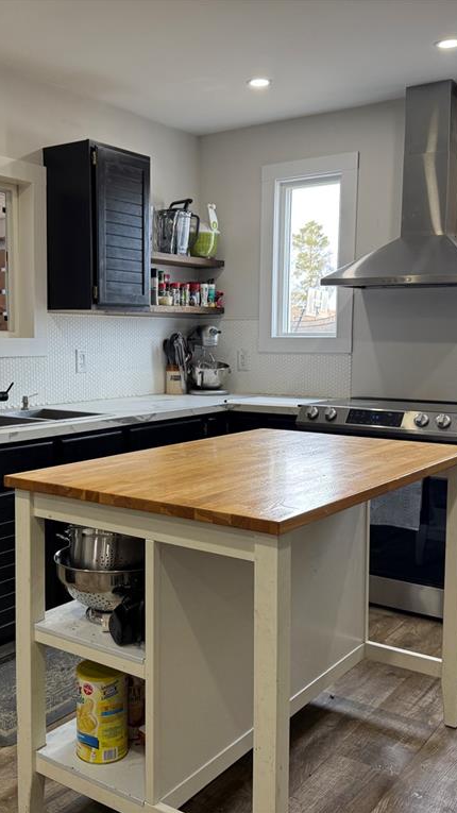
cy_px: 406
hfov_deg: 33.5
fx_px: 754
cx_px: 166
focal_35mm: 35
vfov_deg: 56.6
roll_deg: -0.6
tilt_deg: -5.1
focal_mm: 6.76
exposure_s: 1/120
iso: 125
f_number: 1.78
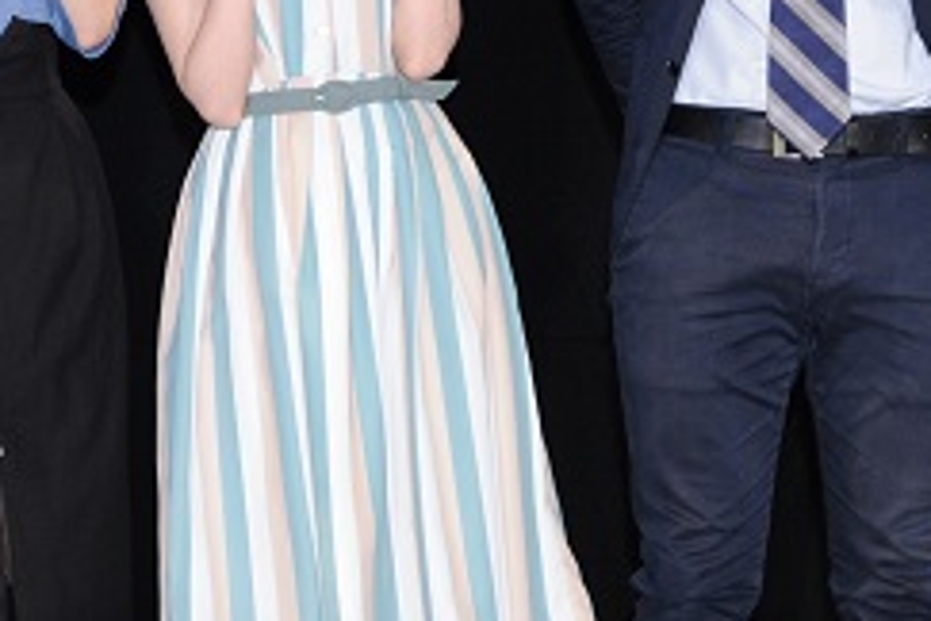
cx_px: 0
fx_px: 2638
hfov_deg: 19.4
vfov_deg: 13.4
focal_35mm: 102
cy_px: 184
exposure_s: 1/50
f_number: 5.6
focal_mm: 31
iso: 2000
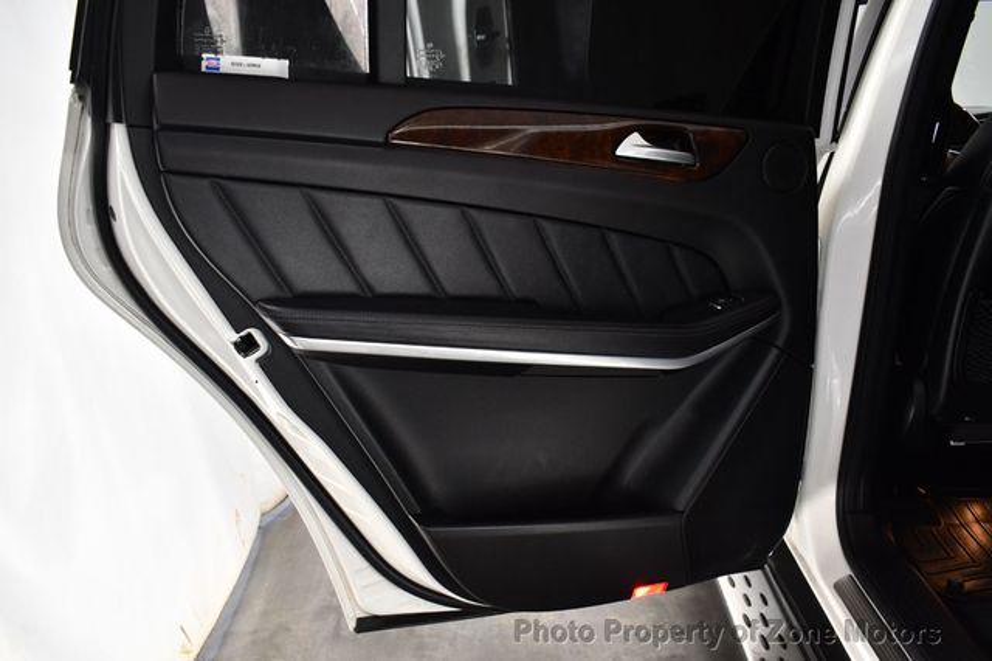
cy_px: 330
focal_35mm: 30
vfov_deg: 43.6
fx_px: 826
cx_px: 496
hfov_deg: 62.0
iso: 800
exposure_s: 1/160
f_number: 3.8
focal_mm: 20
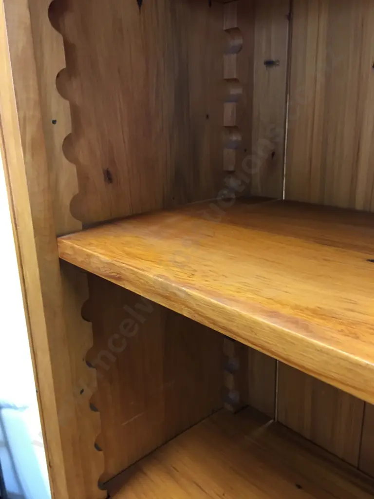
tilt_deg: -15.4
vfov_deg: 61.7
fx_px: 418
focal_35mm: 29
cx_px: 187
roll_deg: +1.5
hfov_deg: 48.2
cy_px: 250
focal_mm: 4.15
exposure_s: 1/8
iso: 125
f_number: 2.2
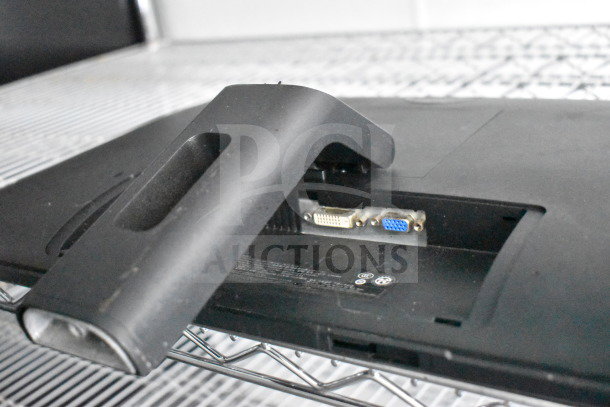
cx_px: 305
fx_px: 788
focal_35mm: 46
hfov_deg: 42.3
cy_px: 204
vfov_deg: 29.0
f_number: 4.2
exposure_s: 1/30
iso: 25600
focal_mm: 31
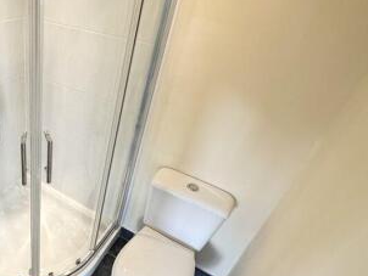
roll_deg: -3.4
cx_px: 60
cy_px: 144
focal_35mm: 27
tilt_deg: -33.8
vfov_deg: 51.4
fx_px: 287
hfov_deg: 58.8
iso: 125
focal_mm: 2.22
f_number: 2.2
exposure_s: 1/99
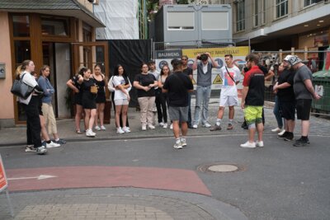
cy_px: 110
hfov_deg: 39.6
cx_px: 165
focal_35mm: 50
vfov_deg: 27.0
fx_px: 458
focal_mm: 50
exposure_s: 1/50
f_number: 5.6
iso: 200
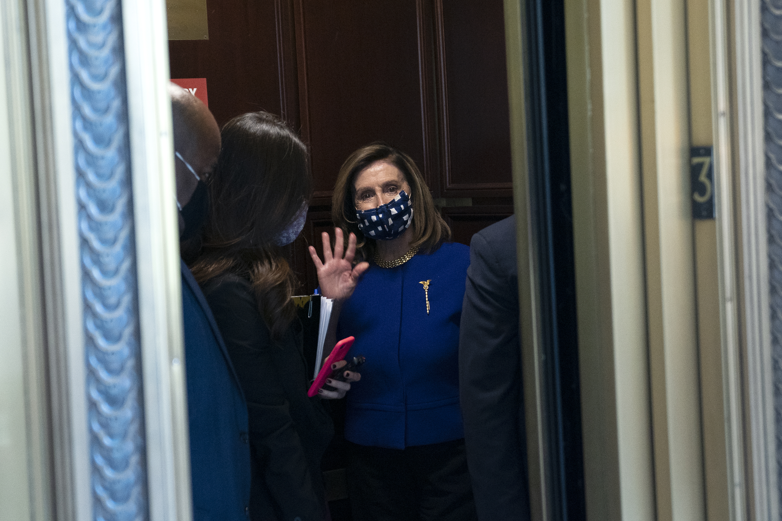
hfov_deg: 38.2
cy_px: 252
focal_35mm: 52
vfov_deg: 26.0
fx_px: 1130
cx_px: 388
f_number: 2.8
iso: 2500
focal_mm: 49
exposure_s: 1/250
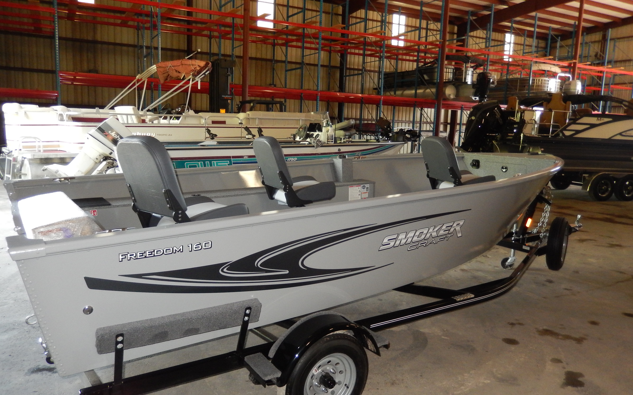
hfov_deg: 68.4
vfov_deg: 46.0
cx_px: 315
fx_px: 466
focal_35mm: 27
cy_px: 199
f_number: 3.4
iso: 400
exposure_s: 1/30
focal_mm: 4.5
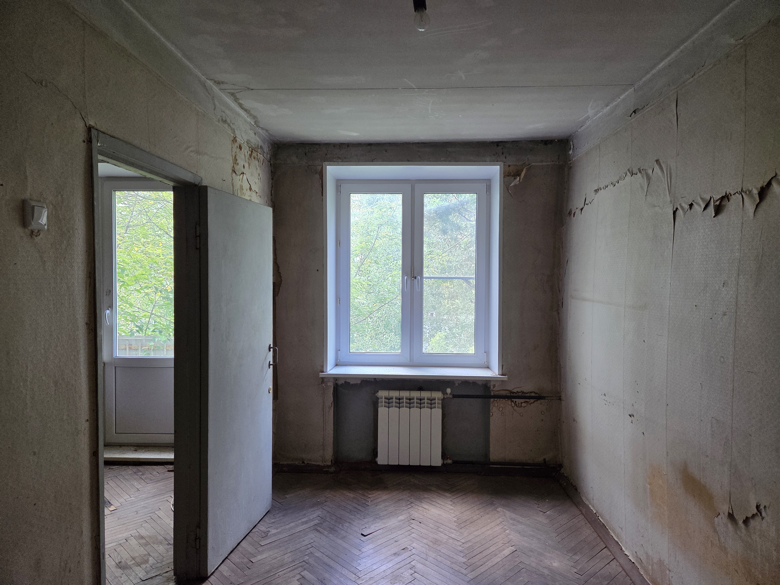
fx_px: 518
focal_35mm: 23
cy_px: 292
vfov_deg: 58.9
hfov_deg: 73.9
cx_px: 390
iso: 160
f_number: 1.8
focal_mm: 5.4
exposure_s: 1/100
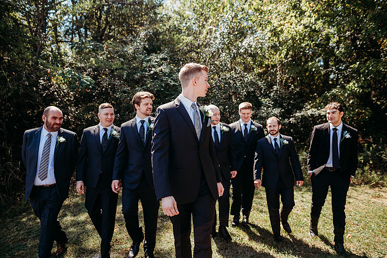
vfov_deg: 53.2
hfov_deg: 73.7
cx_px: 194
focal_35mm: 24
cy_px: 129
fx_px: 258
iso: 100
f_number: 2.8
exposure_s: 1/400
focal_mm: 24
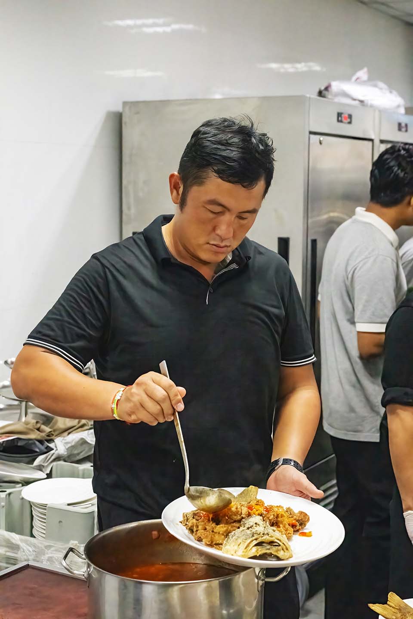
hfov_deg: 22.6
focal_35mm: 60
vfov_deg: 33.4
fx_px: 1032
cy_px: 310
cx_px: 206
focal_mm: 60
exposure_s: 1/200
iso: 25600
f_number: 6.3
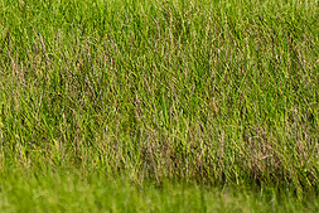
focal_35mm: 1566
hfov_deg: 1.3
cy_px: -141
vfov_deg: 0.9
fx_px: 13884
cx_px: -225
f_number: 6.3
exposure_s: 1/500
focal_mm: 400
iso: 125
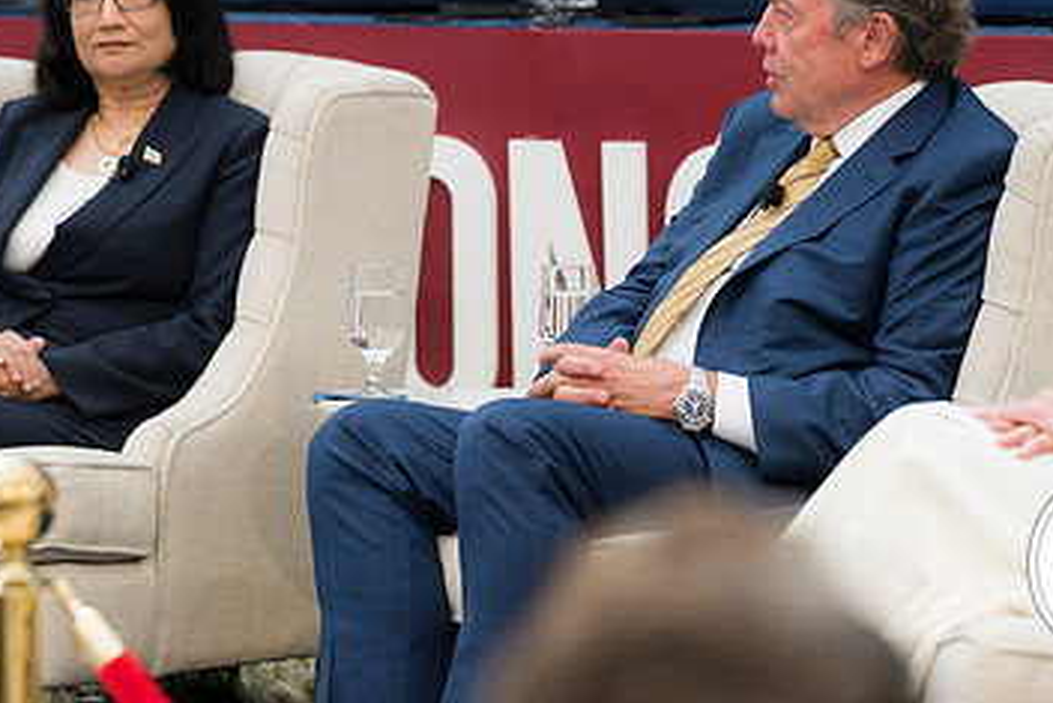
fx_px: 7227
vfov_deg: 5.6
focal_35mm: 247
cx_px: 464
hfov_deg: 8.3
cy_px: 184
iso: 250
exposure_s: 1/160
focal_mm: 150
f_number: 4
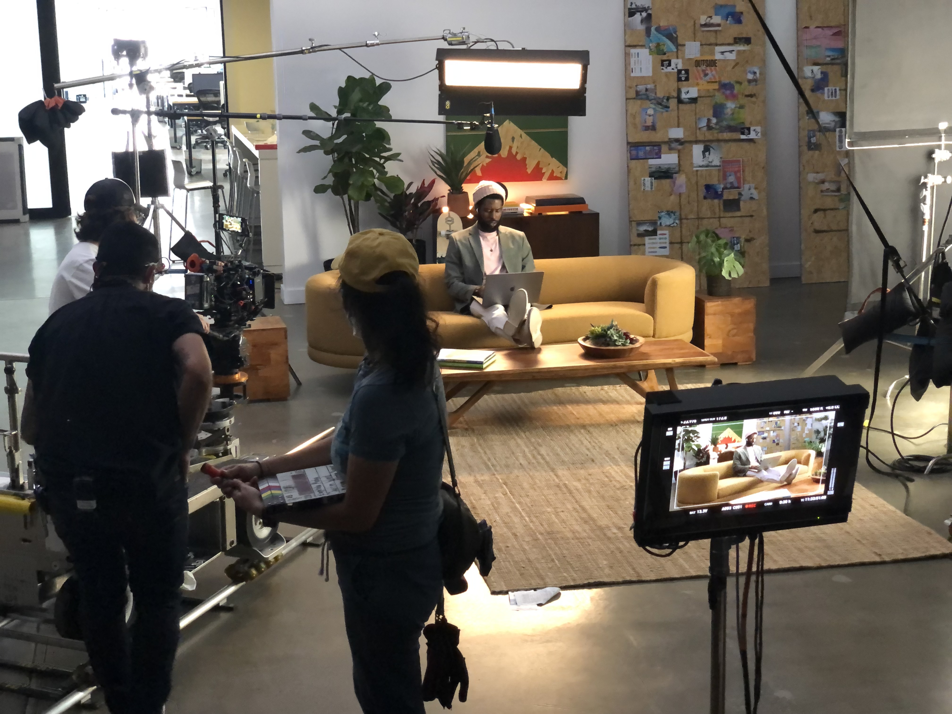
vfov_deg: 28.0
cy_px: 357
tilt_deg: -12.3
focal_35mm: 52
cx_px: 476
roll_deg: +2.4
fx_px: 1430
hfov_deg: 36.8
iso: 160
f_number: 2.4
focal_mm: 6
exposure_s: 1/20
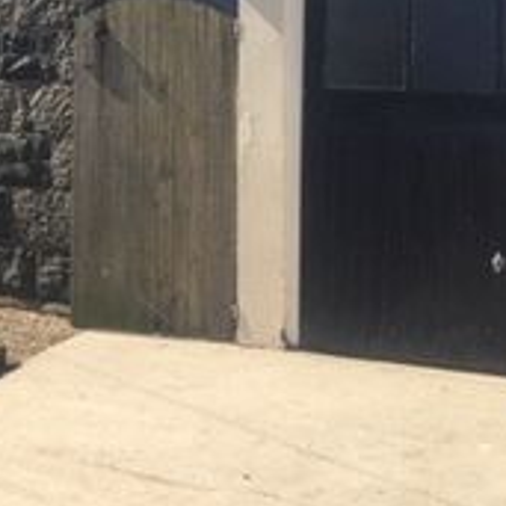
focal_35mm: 90
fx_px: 1488
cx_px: -127
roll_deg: -2.5
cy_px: -3
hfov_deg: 18.2
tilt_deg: +0.9
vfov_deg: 18.8
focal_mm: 4.15
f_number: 2.2
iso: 25
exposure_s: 1/1083
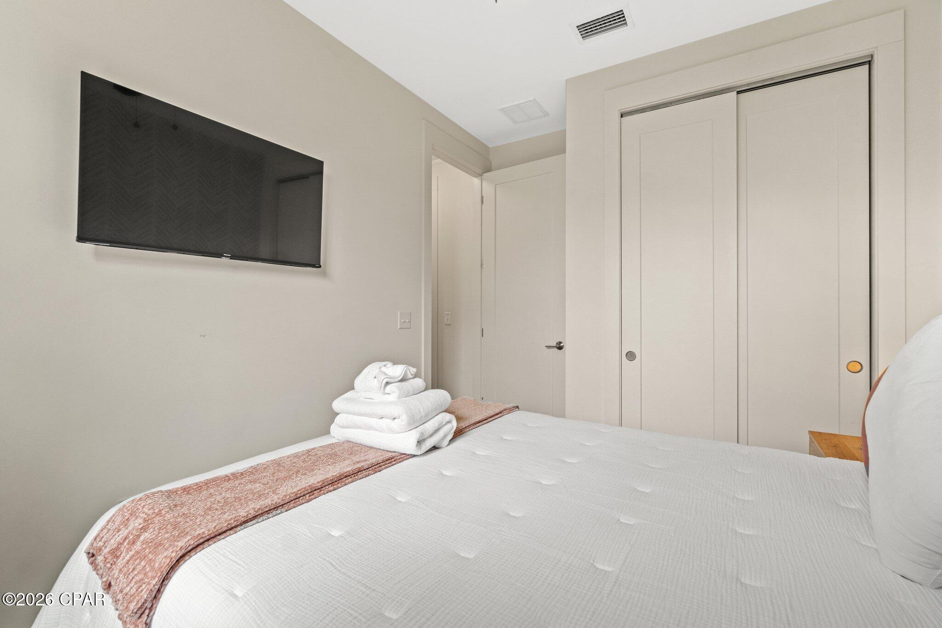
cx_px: 471
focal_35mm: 15
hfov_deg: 100.4
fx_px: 392
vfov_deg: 77.3
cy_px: 314
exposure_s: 1/2
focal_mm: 10
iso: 400
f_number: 8
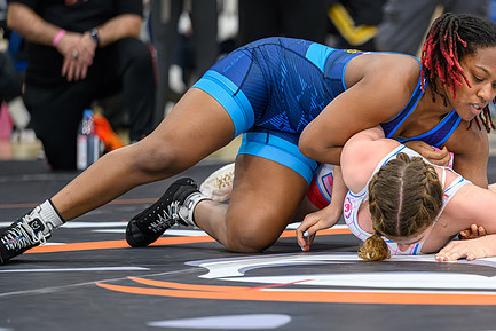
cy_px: 161
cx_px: 406
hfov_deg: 8.2
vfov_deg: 5.5
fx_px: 3432
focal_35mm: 249
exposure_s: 1/800
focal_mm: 145
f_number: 2.8
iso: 3200
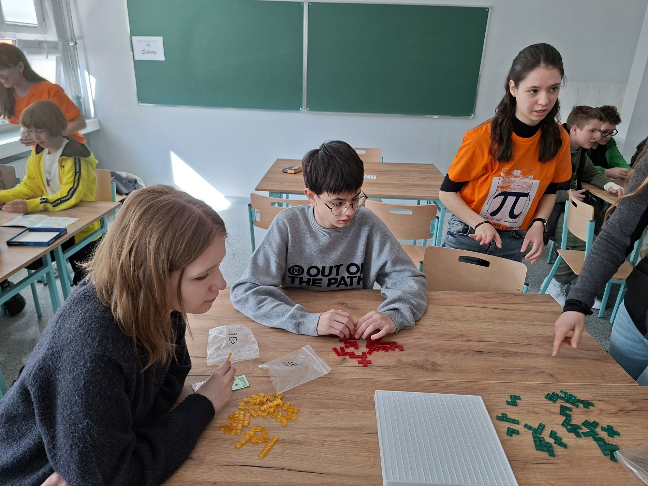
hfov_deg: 73.9
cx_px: 324
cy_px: 243
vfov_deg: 58.9
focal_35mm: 23
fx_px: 431
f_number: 1.8
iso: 80
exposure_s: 1/100
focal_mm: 5.54
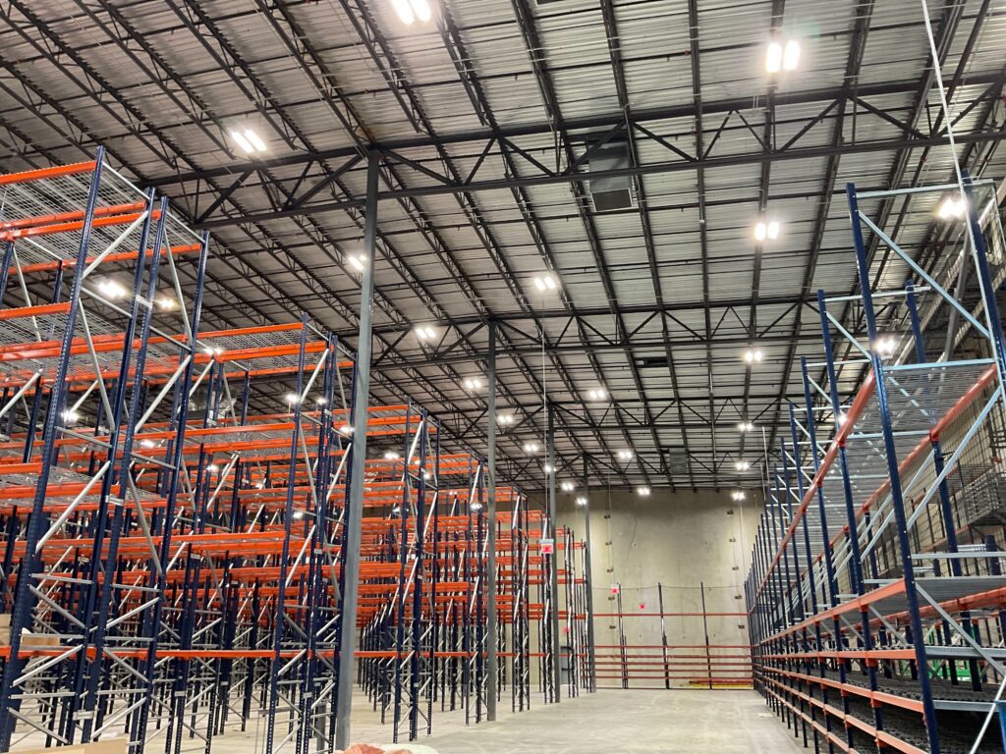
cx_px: 503
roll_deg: +1.1
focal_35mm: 29
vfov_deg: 48.2
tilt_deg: +17.3
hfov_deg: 61.7
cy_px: 377
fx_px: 843
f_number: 1.8
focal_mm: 3
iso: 250
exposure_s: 1/60
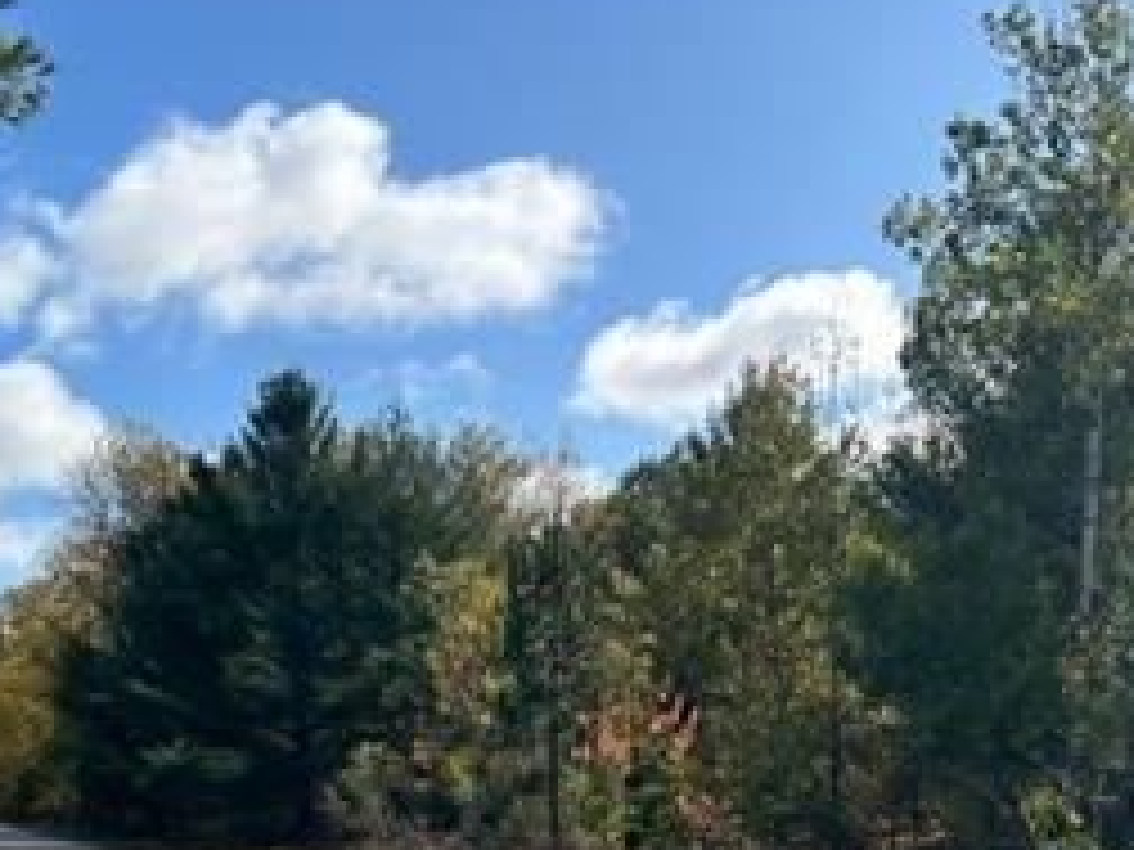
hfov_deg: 29.4
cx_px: 630
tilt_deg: -5.6
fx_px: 2162
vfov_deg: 20.8
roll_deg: -1.2
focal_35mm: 66
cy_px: 1016
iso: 50
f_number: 1.5
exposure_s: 1/3165
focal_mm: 5.7
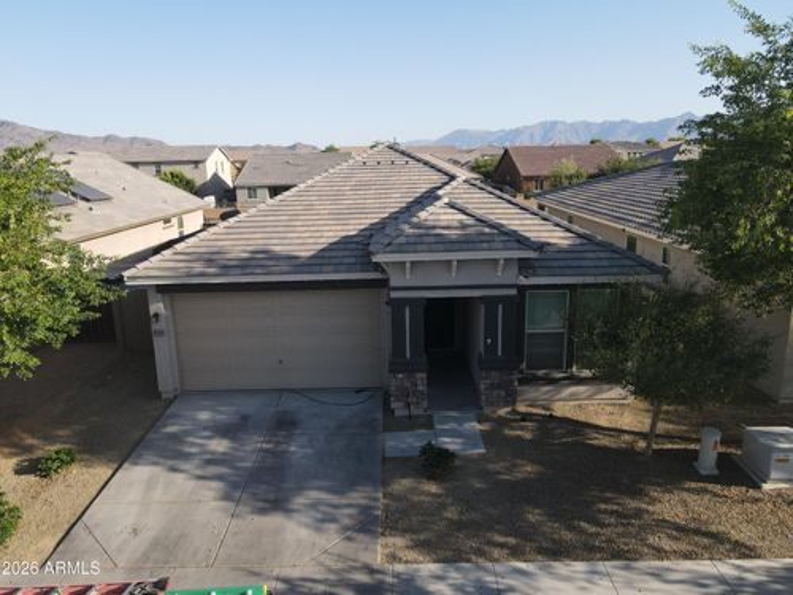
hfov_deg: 71.6
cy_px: 298
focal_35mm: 24
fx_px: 550
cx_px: 396
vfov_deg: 56.8
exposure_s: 1/400
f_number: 2.8
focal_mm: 4.5
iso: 100
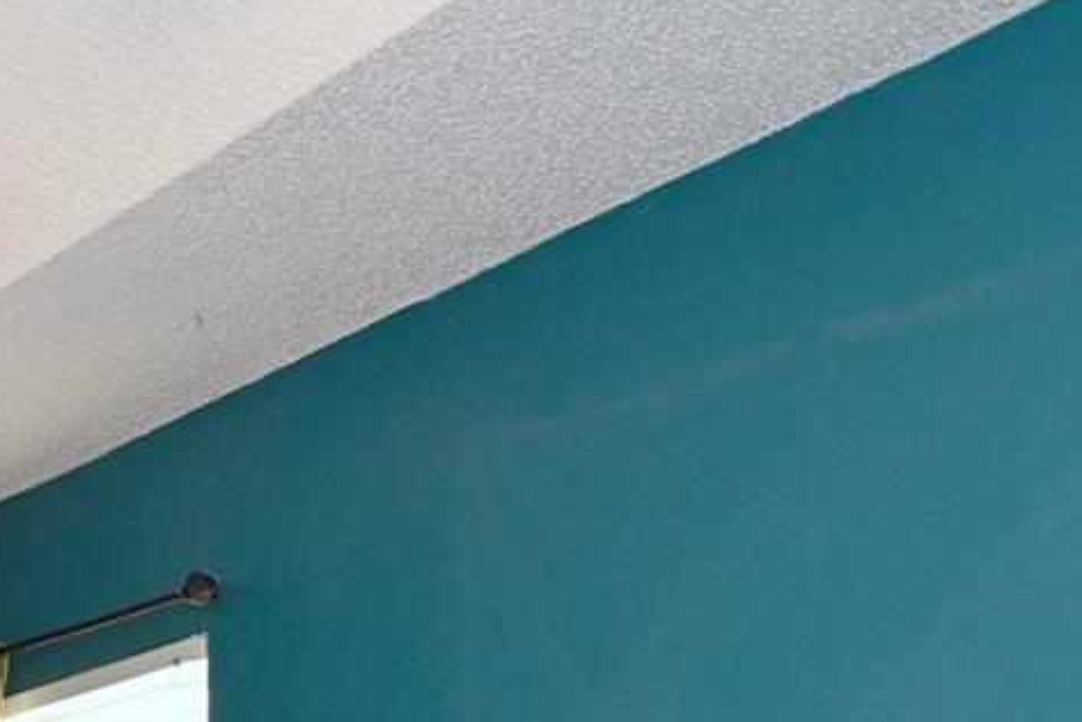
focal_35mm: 80
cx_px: -525
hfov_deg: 21.4
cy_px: 1114
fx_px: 2410
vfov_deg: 15.6
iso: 720
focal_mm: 18.5
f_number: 4
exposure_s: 1/60
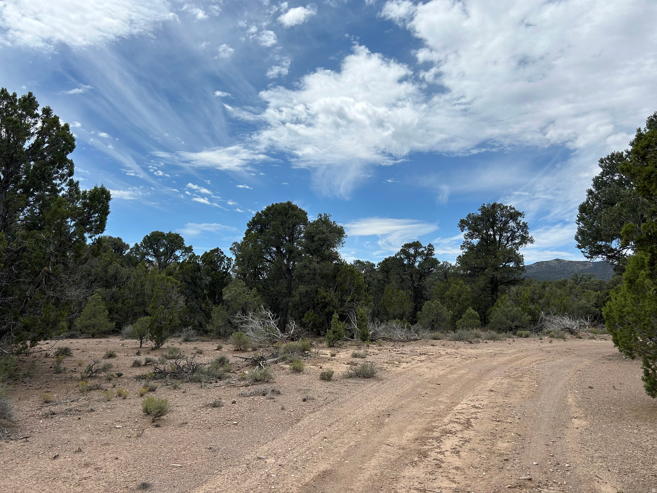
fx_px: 493
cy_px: 246
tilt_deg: +7.5
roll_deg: -2.8
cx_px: 328
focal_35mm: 26
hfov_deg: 67.3
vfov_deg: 53.1
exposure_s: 1/6993
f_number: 1.5
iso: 50
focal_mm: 5.7
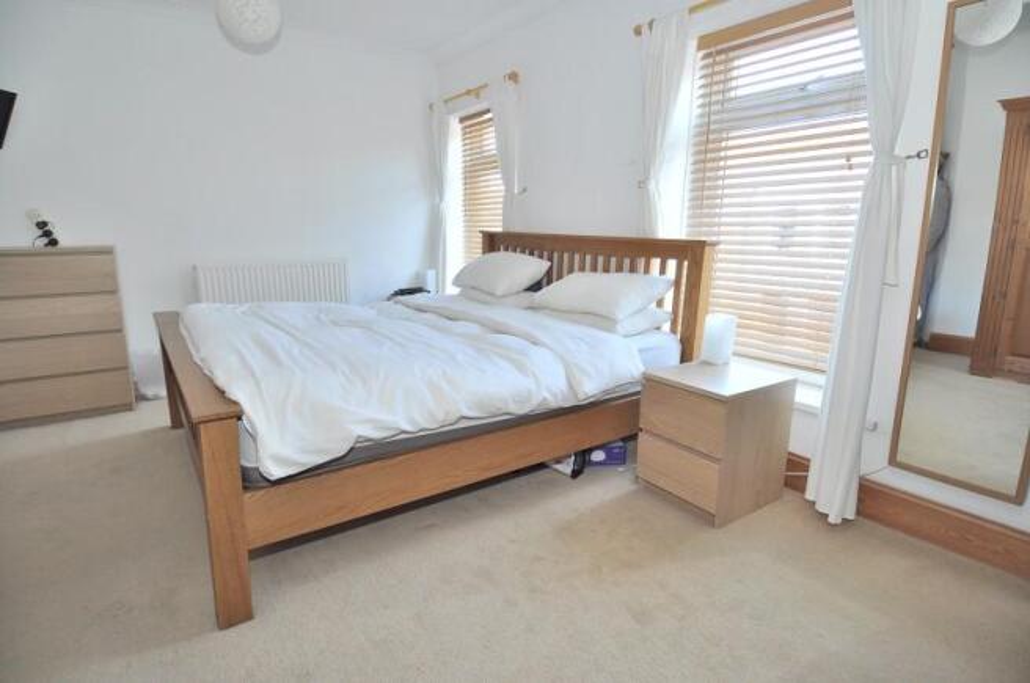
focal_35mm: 18
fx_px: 514
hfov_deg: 90.1
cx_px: 515
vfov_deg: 67.2
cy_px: 342
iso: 450
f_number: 4
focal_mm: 12
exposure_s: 1/60
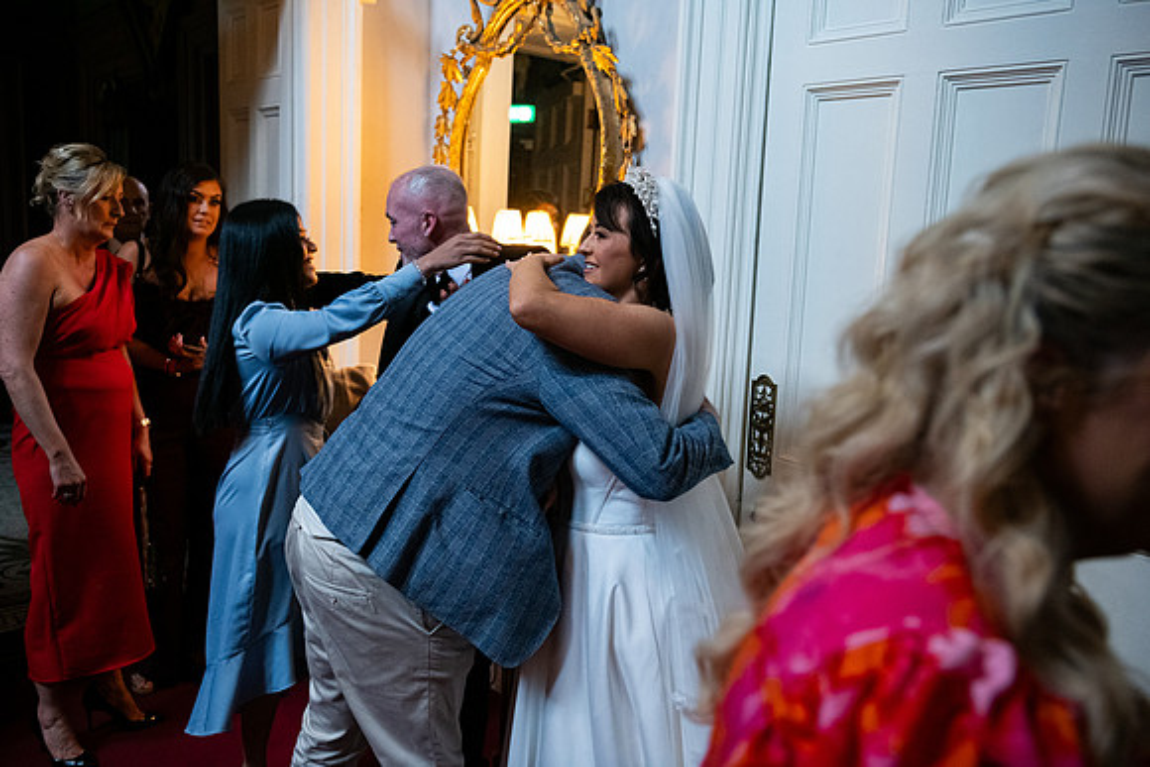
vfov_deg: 42.3
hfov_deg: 60.3
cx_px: 575
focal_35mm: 31
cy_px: 384
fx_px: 990
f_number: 3.5
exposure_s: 1/160
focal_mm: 31
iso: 1600
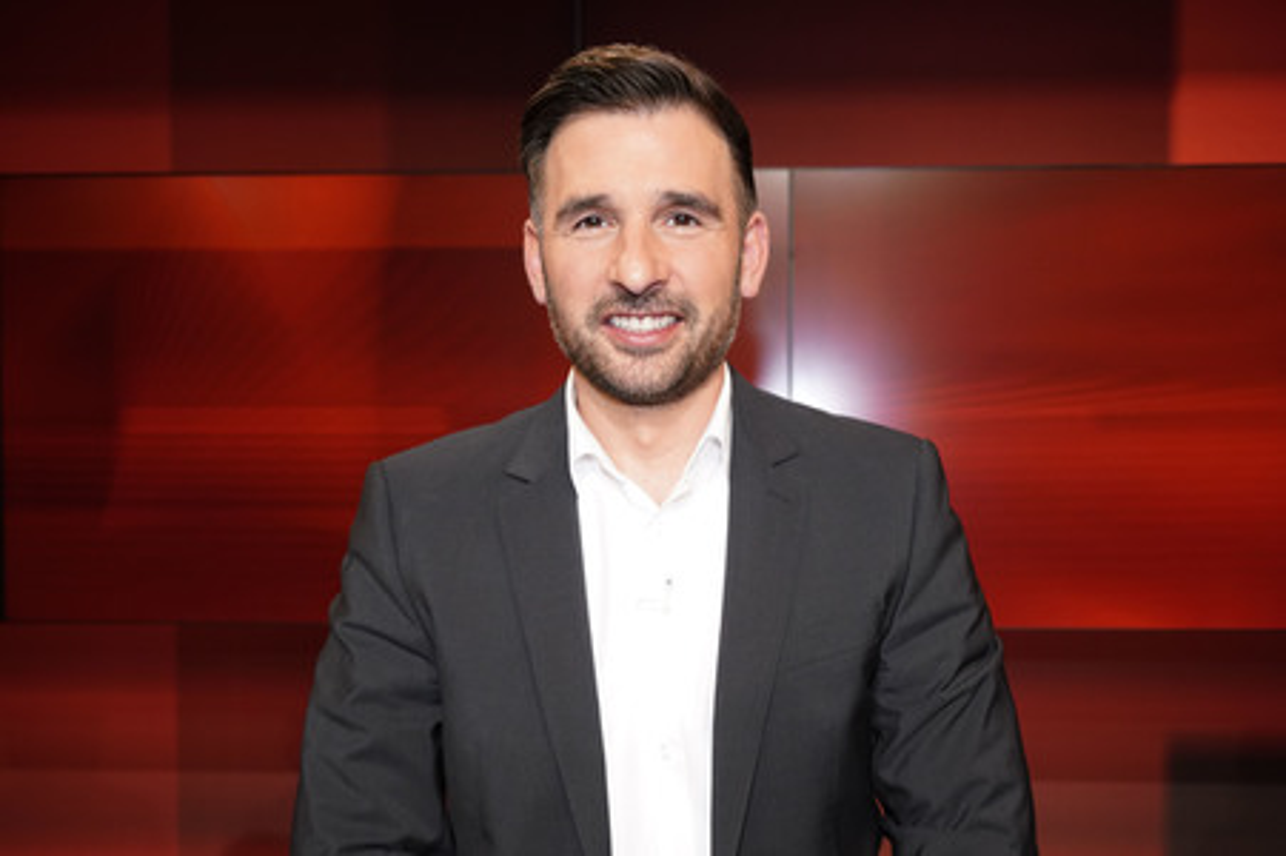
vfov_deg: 37.8
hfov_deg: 54.5
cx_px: 643
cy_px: 428
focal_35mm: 35
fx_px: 1249
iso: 2000
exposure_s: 1/160
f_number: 5
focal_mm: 35
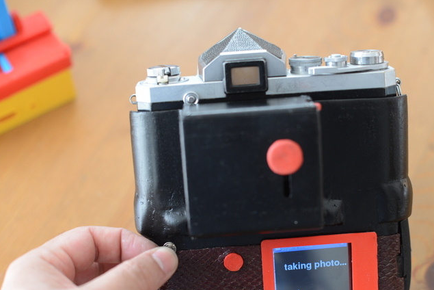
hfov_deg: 31.8
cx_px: 253
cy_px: 179
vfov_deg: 21.6
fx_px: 760
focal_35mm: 63
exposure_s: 1/100
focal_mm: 50
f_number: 2.8
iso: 640
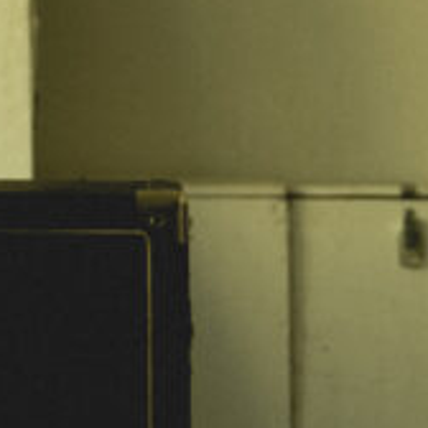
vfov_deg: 9.0
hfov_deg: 8.9
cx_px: -237
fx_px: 2686
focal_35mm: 192
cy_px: -141
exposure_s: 1/80
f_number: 2.8
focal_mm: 37
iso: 125
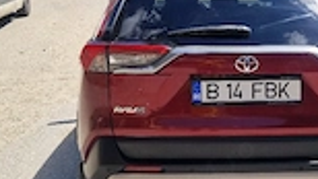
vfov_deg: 18.5
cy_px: 53
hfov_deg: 31.9
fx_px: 549
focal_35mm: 65
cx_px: 229
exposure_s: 1/1429
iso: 50
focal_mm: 5.4
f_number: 1.8
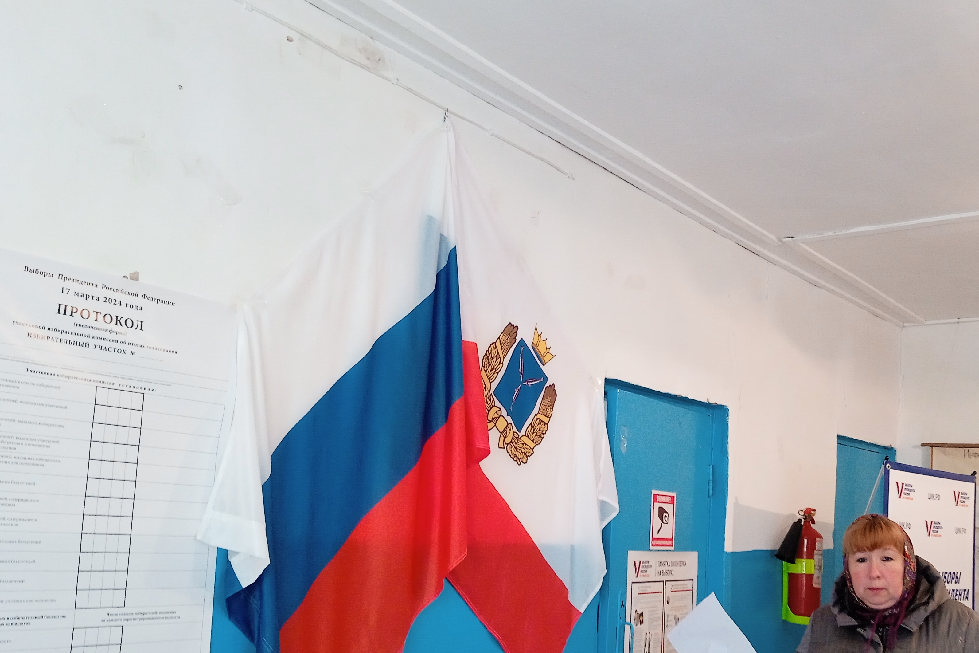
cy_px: 418
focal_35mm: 38
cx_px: 602
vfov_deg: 34.8
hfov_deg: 50.3
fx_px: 1033
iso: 436
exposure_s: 1/25
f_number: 2.2
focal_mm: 3.43
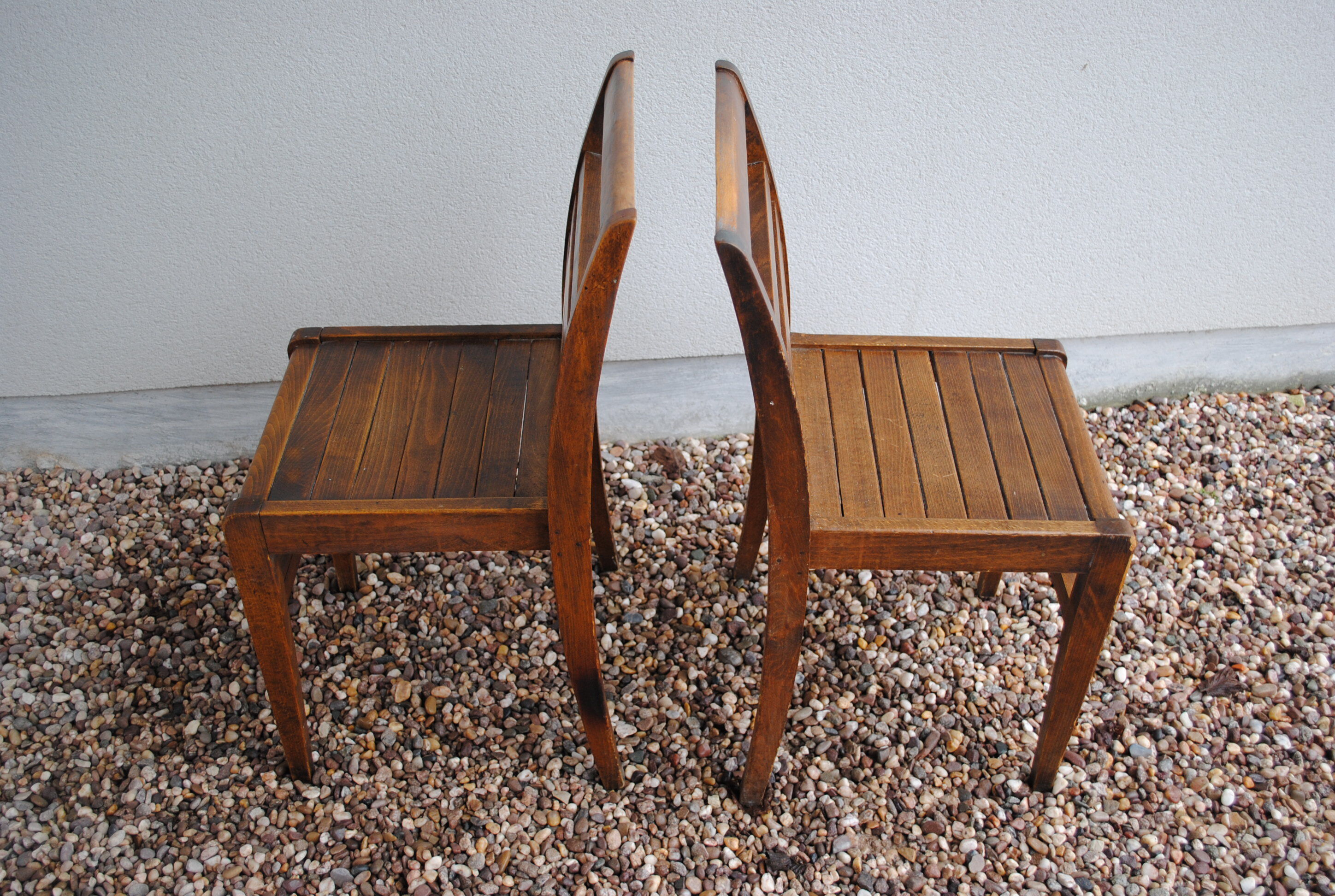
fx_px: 1226
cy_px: 448
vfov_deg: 40.1
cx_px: 668
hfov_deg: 57.1
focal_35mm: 33
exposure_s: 1/50
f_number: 4
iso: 200
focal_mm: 22
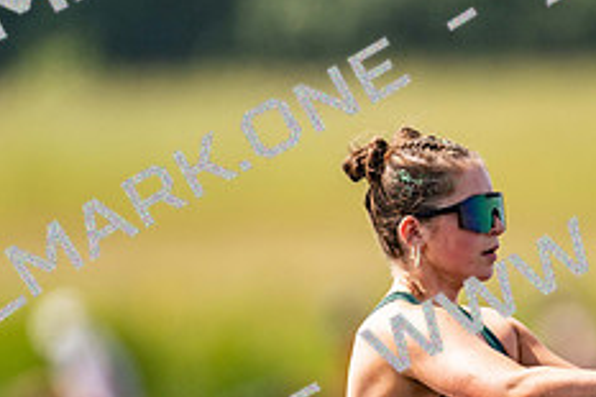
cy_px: 380
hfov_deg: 1.4
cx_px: 678
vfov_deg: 0.9
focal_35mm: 1497
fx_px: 24765
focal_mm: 600
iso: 200
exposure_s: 1/2500
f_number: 4
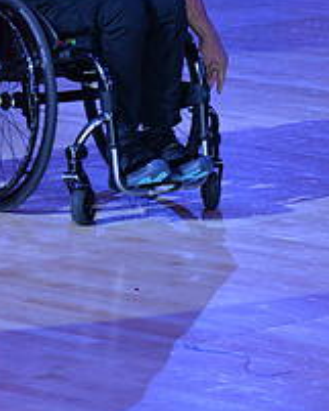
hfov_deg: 5.2
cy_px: -102
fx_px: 3624
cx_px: 11
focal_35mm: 298
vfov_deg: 6.4
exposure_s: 1/250
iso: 2000
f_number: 5
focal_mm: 110
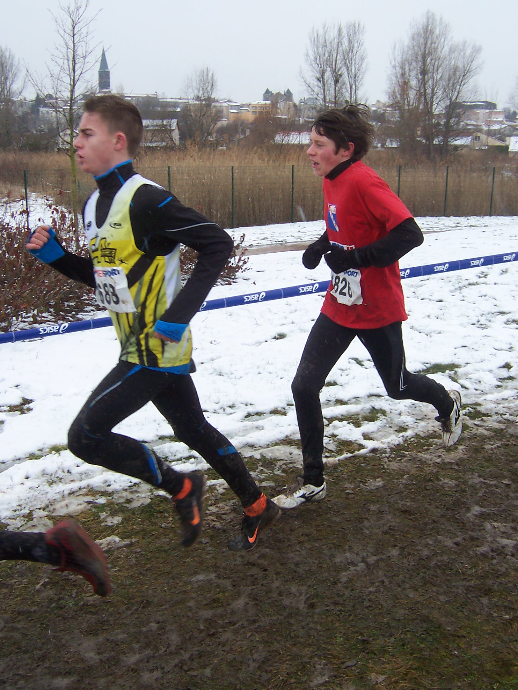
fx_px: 738
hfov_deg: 38.7
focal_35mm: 37
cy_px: 338
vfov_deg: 50.1
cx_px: 252
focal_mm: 5.6
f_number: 4
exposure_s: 1/350
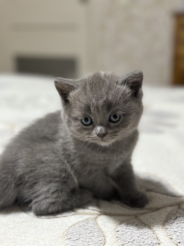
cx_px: 92
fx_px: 340
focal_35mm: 48
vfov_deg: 39.7
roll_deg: -0.7
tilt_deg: -14.3
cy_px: 123
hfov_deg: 30.3
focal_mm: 6.86
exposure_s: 1/50
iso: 400
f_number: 1.78
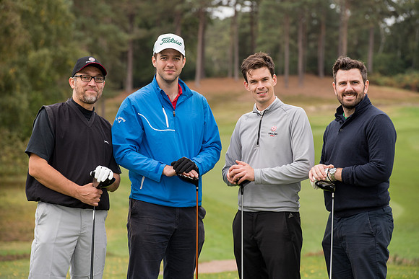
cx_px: 210
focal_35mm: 200
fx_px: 2328
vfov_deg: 6.9
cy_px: 140
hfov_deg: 10.3
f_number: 7.1
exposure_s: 1/250
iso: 640
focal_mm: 200
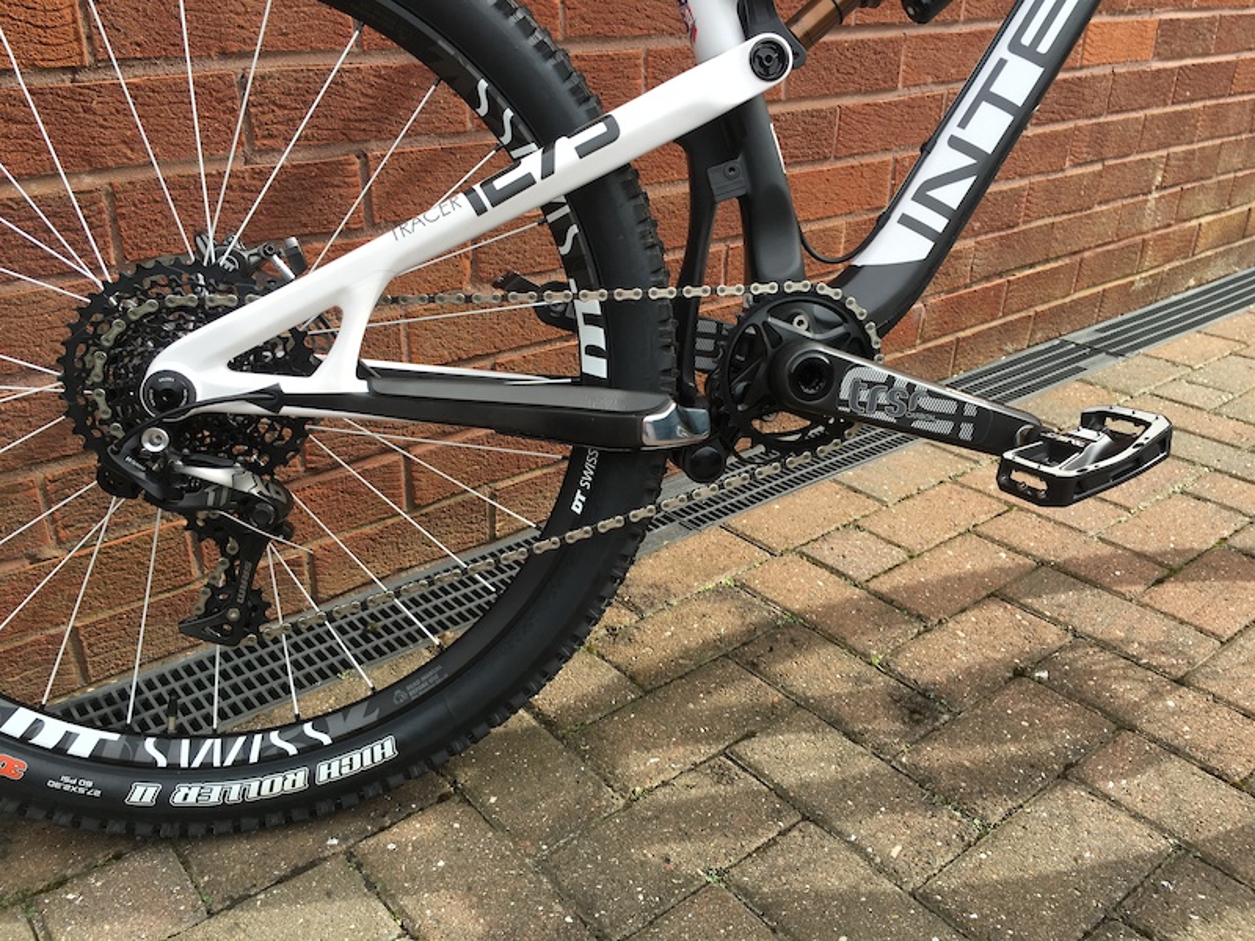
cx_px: 628
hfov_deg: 61.7
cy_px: 470
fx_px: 1051
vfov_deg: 48.2
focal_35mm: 29
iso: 25
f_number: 2.2
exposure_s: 1/418
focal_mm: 4.15
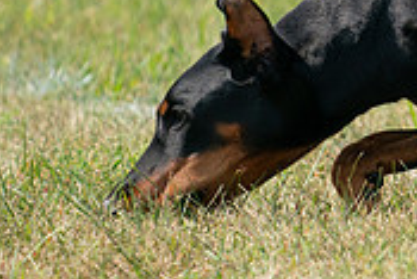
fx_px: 9054
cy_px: 8
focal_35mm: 781
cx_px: 672
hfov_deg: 2.6
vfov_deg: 1.8
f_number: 5.6
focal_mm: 236
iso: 1250
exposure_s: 1/4000
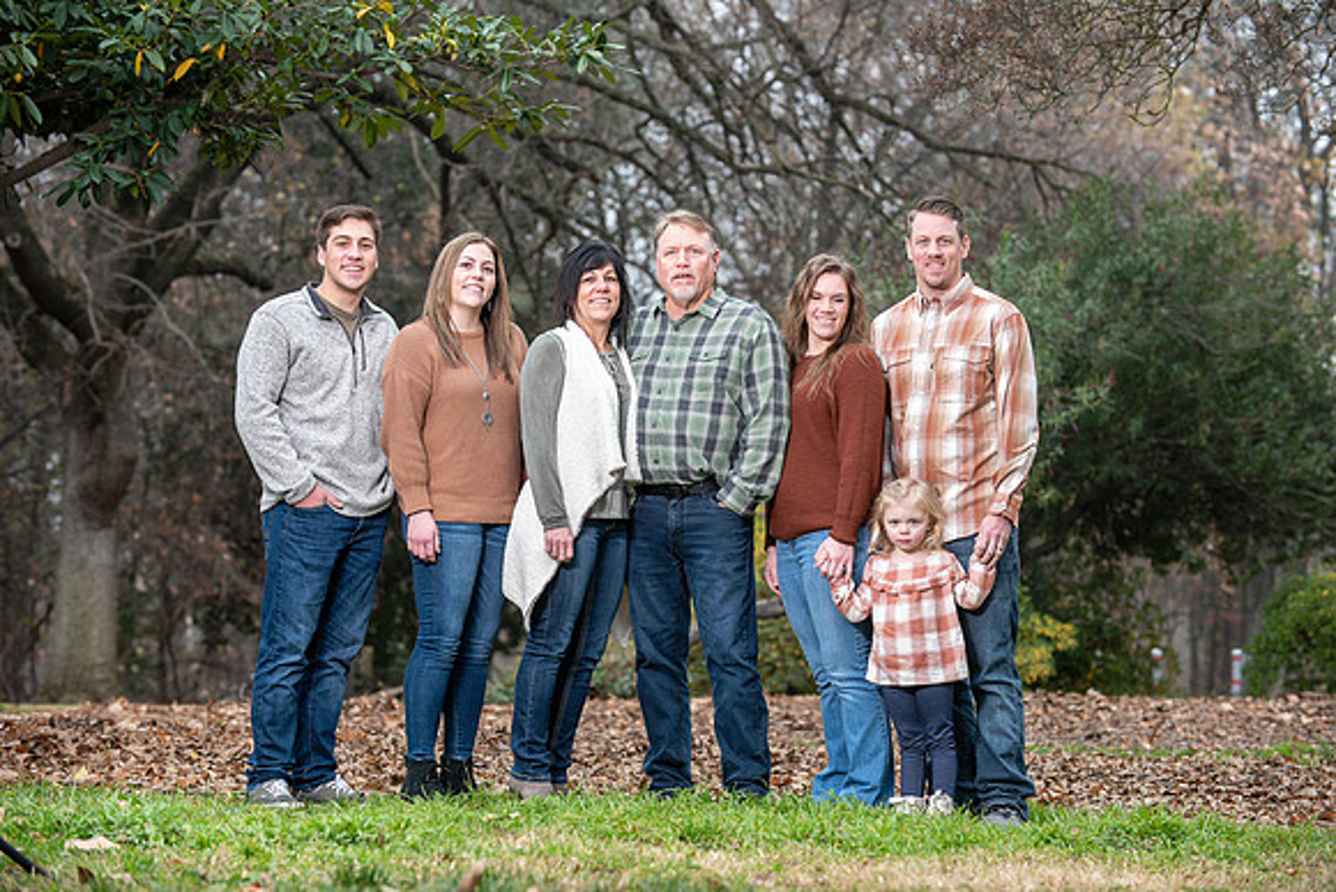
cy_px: 446
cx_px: 668
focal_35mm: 105
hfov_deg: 19.5
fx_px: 3897
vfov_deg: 13.0
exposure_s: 1/125
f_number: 4
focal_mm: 105
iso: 200
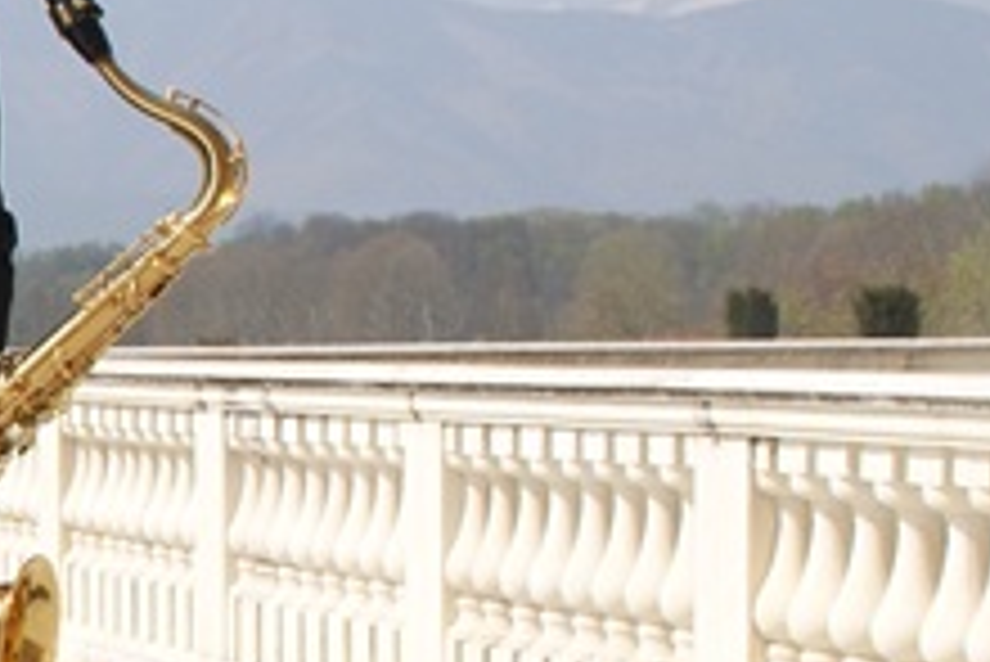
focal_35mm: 215
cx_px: -810
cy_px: 599
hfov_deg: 9.1
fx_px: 5917
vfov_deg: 6.4
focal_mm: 35
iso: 100
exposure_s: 1/100
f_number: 11
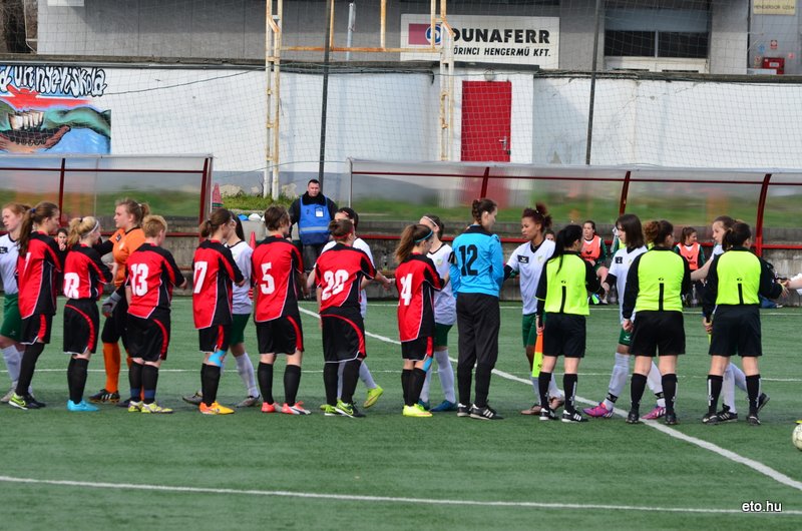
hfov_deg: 9.5
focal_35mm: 218
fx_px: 4836
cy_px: 266
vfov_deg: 6.3
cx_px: 401
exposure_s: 1/640
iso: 200
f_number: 5.6
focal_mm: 145
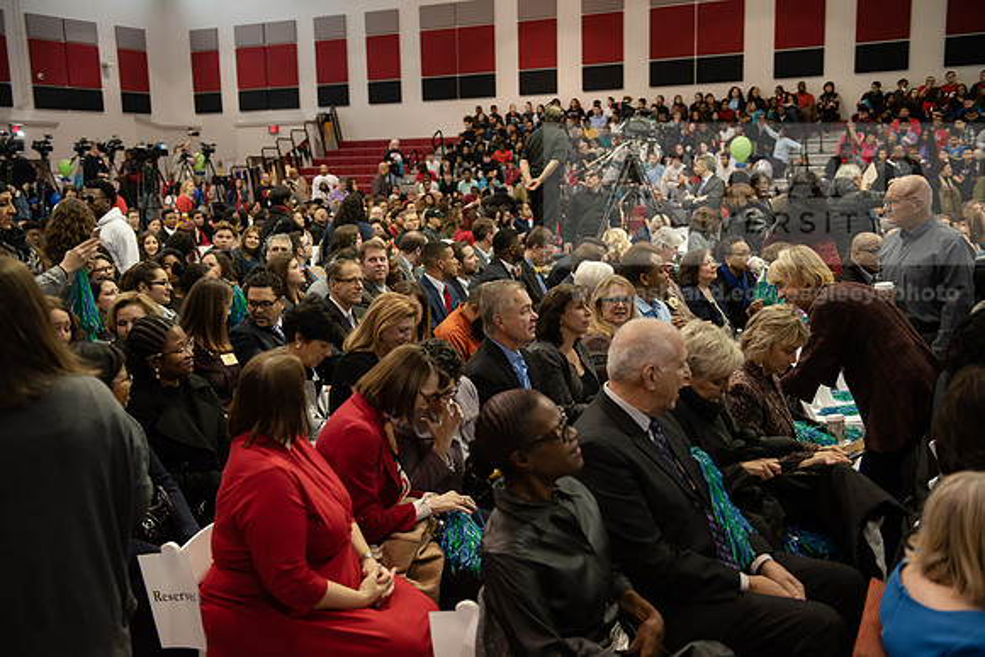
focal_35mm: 38
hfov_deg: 50.7
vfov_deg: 35.1
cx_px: 492
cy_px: 328
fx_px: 1040
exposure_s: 1/160
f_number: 3.5
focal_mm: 38
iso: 1600
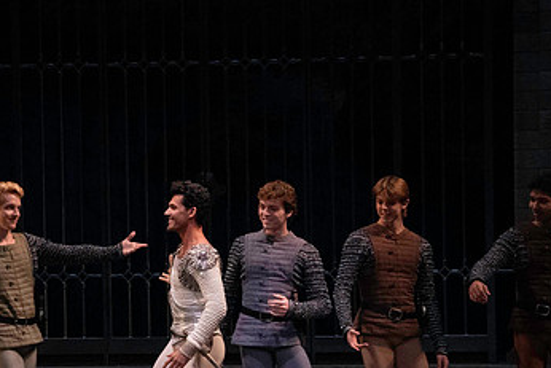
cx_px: 102
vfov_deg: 4.1
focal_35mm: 335
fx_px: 5129
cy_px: 296
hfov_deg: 6.1
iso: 16000
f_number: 13
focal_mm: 200
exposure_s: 1/400
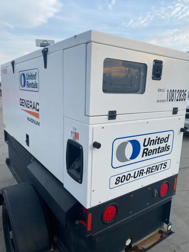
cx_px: 94
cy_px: 126
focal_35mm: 26
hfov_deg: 53.1
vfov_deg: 67.3
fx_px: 189
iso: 32
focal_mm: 4.25
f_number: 1.8
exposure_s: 1/810
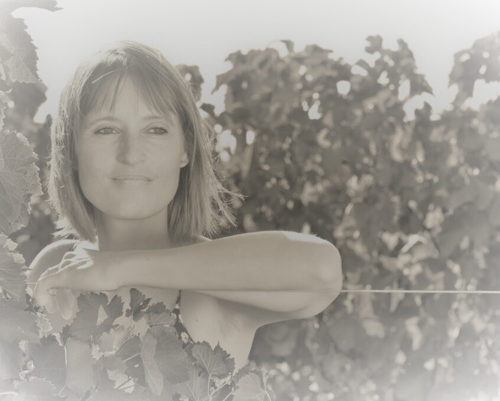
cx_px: 236
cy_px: 201
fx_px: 1762
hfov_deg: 16.2
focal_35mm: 119
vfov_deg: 13.0
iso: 100
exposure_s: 1/160
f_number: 9
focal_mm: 105
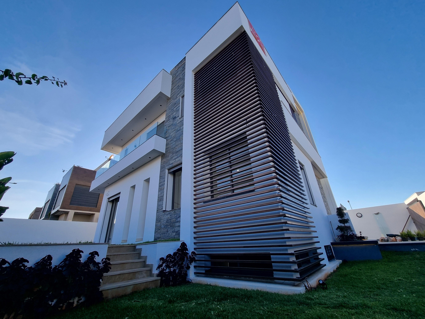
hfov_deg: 106.2
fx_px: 160
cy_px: 160
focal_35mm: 13
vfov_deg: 89.9
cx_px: 212
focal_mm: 2.2
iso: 50
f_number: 2.2
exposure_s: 1/858
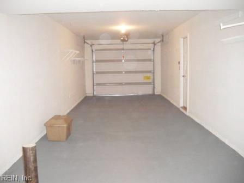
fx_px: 268
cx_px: 122
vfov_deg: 37.7
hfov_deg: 49.0
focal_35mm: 38
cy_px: 92
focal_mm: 7.9
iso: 400
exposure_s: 1/40
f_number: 2.8
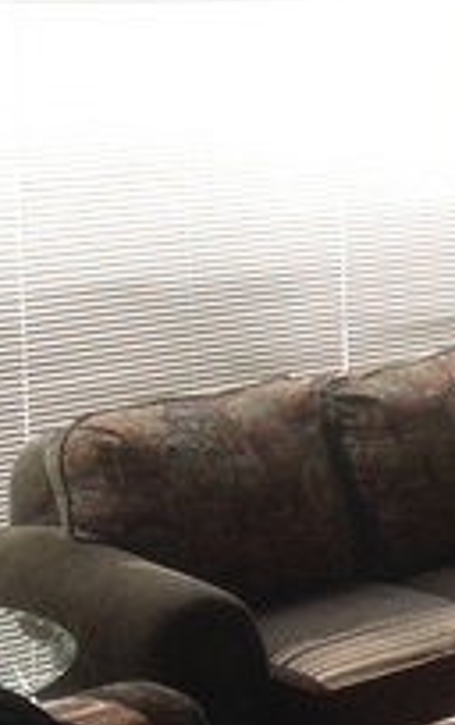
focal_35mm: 116
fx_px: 2295
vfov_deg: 17.9
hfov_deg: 10.8
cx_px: 725
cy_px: 224
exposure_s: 1/120
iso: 100
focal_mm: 4.28
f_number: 2.4
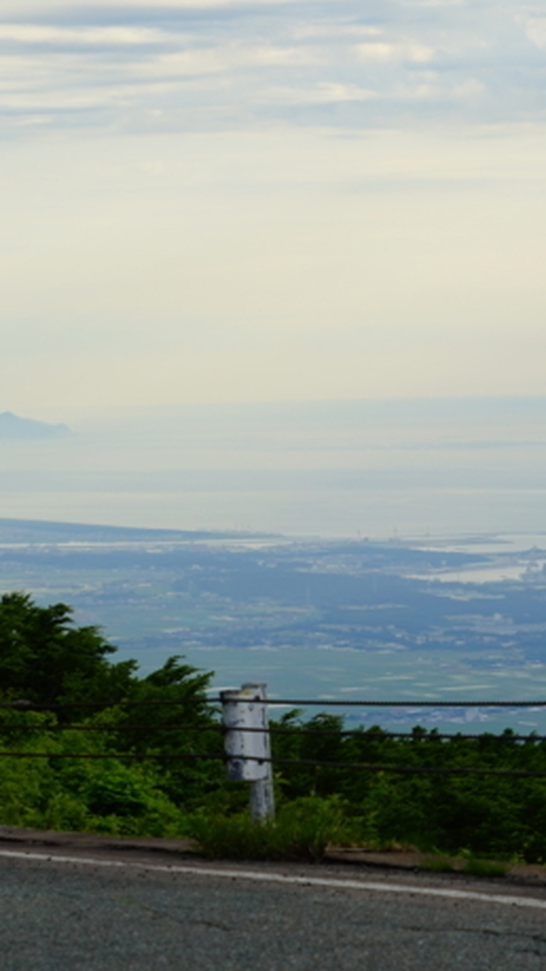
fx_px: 4841
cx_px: 375
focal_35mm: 188
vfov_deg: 11.5
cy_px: 489
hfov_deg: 6.5
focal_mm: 103
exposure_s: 1/200
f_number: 6.7
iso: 100
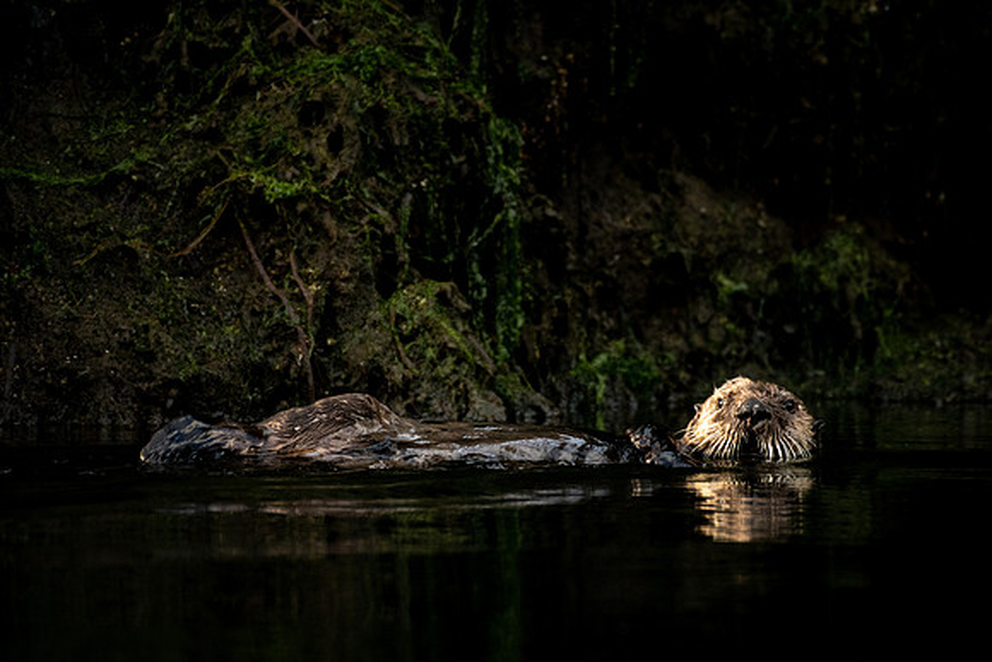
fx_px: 25858
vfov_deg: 1.5
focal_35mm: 938
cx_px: 553
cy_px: 391
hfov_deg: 2.2
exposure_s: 1/400
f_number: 5.6
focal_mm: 500
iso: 800
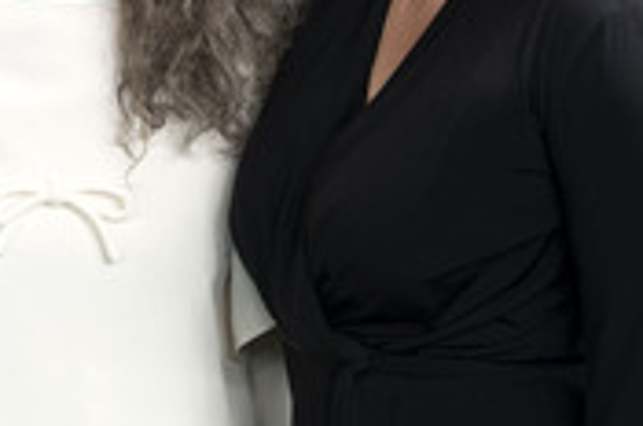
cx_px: -46
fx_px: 5741
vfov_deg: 4.2
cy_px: -120
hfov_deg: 6.4
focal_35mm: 322
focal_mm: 121
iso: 400
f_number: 4.5
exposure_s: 1/200
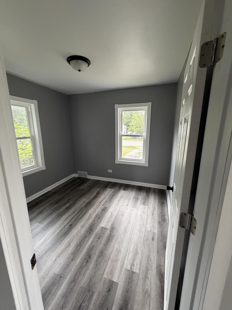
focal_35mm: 14
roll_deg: +0.5
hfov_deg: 85.7
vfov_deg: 102.1
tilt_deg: -11.6
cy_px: 155
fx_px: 125
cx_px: 116
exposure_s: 1/60
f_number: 2.2
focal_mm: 2.22
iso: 250
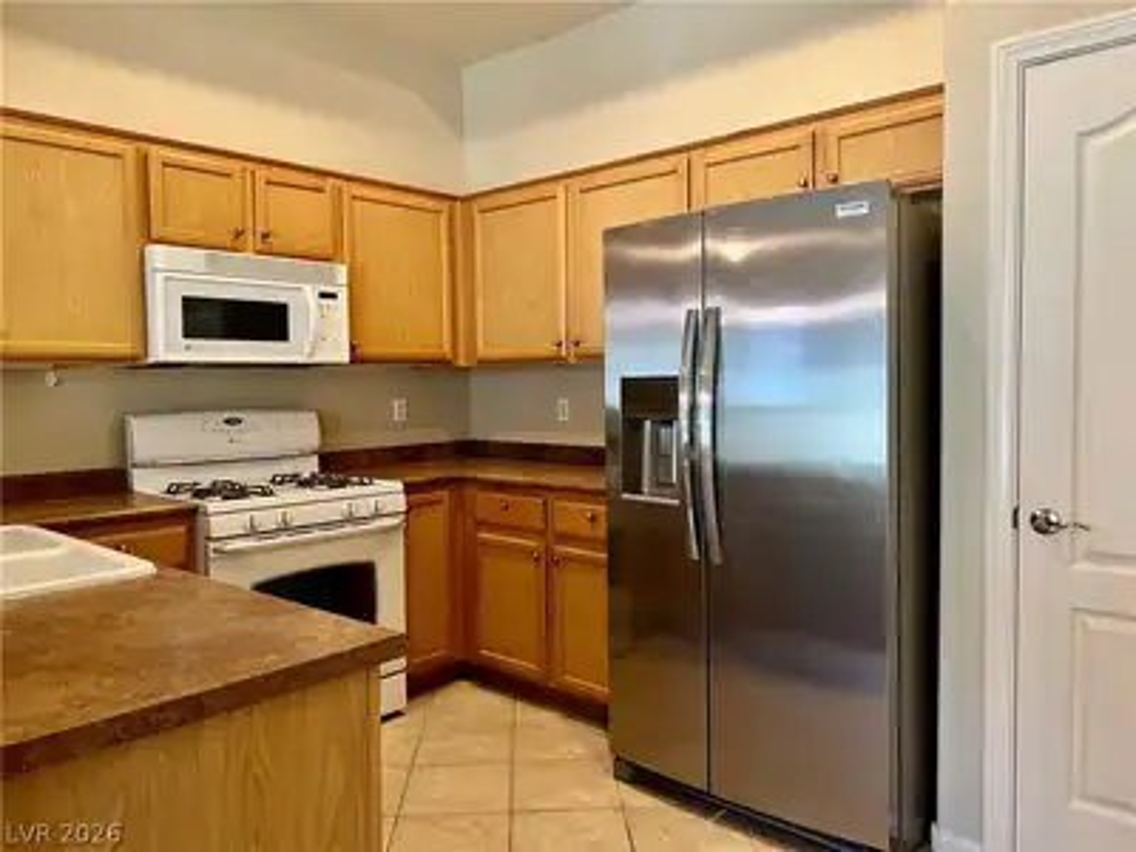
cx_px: 568
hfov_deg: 67.3
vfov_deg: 53.1
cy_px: 426
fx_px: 853
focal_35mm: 26
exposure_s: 1/60
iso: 125
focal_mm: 5.7
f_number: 1.5
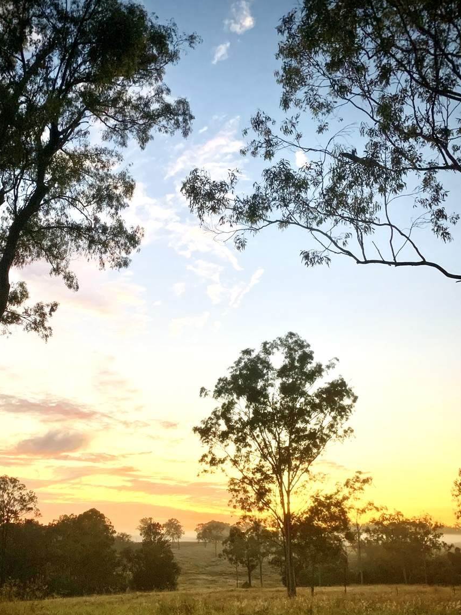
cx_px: 178
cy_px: 394
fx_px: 604
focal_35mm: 34
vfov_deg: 53.2
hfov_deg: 41.5
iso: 400
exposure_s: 1/59
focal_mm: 4.25
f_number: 1.8
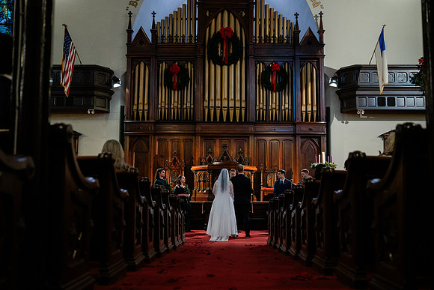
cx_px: 217
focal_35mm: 40
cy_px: 145
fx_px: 482
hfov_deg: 48.4
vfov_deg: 33.4
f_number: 2.8
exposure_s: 1/200
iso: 3200
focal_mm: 40
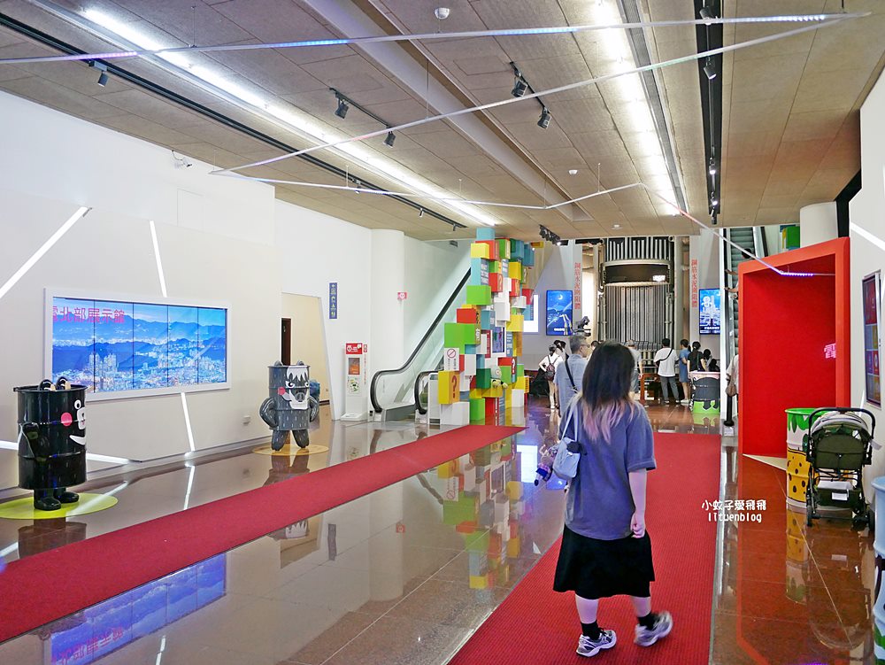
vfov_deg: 49.8
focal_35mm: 28
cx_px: 442
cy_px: 332
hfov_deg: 63.4
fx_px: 716
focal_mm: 14
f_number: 2.5
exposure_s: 1/60
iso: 500
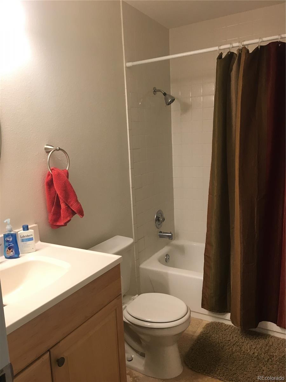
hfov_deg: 48.2
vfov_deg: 61.7
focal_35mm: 29
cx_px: 143
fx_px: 319
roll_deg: +1.6
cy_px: 191
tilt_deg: -9.5
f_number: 2.2
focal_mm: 4.15
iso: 32
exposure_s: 1/30
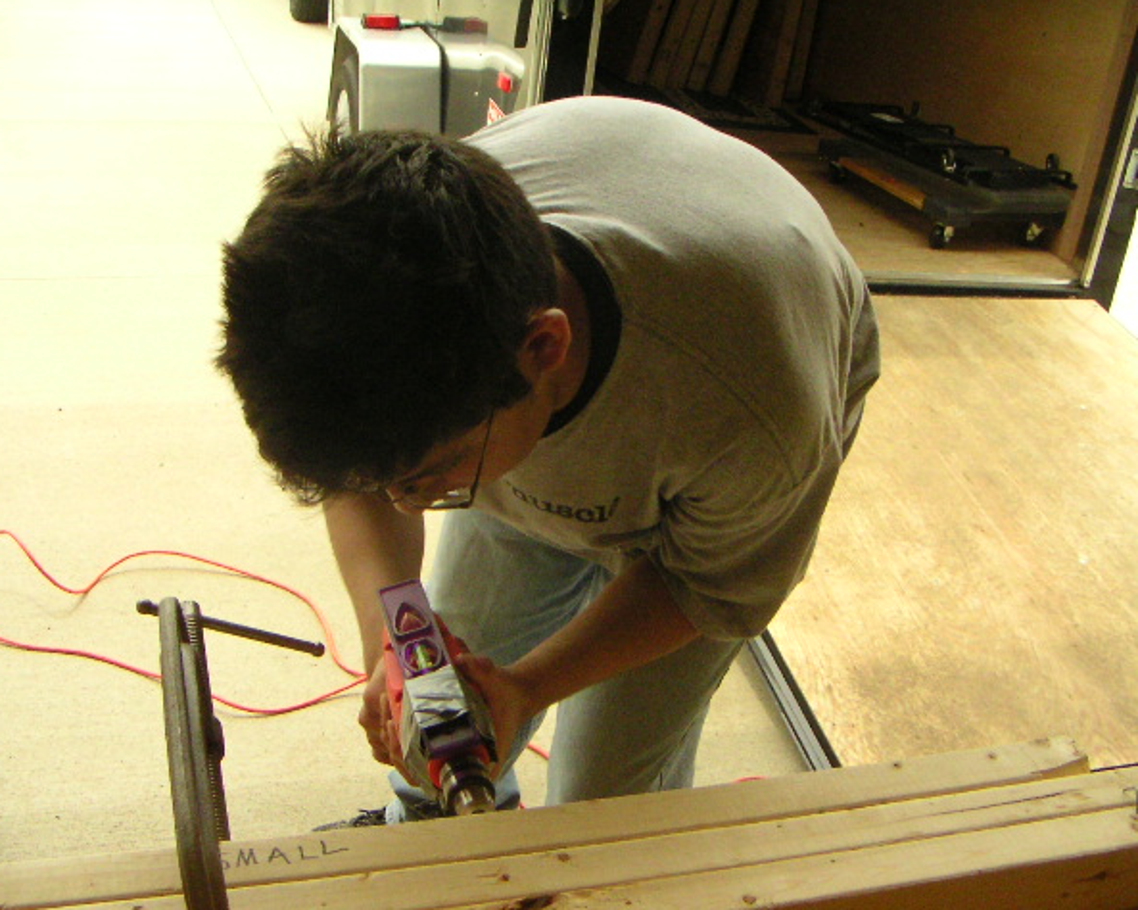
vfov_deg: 38.2
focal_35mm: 39
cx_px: 557
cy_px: 453
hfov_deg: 46.9
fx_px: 1313
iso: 400
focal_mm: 4.8
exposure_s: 1/350
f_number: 6.7
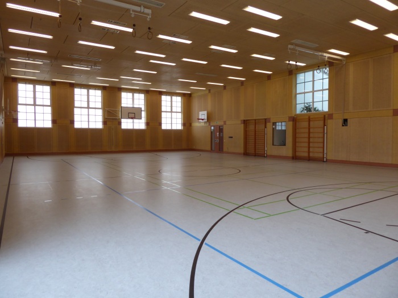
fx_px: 287
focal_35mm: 25
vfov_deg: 54.9
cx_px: 199
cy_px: 149
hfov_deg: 69.4
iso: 160
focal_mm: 4.3
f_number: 3.3
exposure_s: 1/60
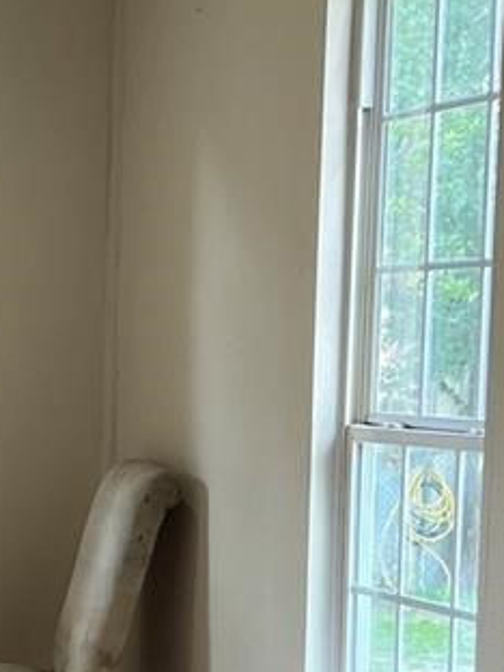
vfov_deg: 15.2
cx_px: -274
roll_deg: -0.4
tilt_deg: -4.0
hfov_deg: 11.1
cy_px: 646
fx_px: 2485
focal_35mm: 128
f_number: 1.5
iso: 100
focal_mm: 5.7
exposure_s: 1/120
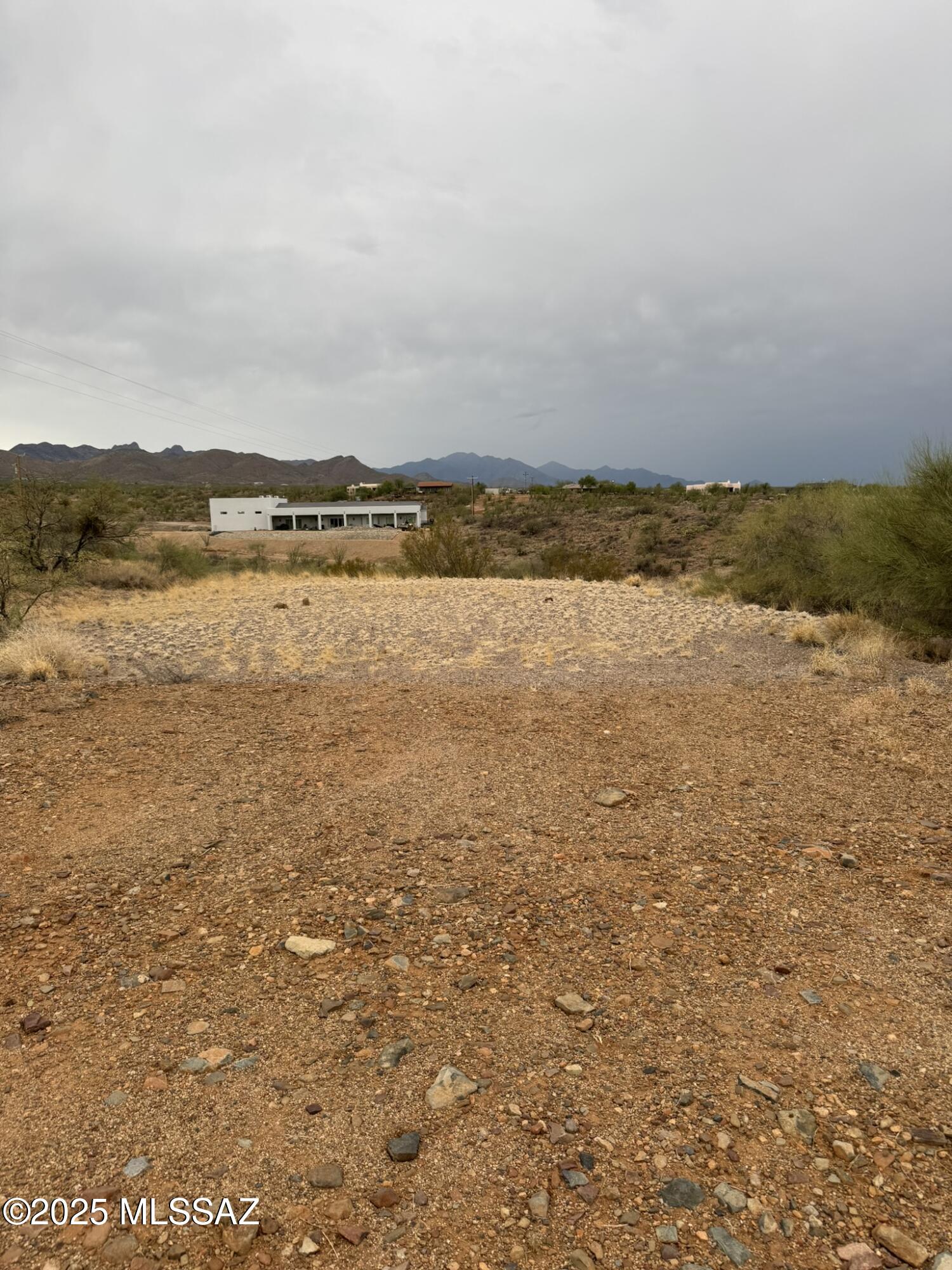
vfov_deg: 71.6
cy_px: 635
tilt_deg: -7.2
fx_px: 880
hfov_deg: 56.8
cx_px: 476
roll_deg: +3.2
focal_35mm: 24
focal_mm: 6.76
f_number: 1.78
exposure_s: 1/167
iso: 64
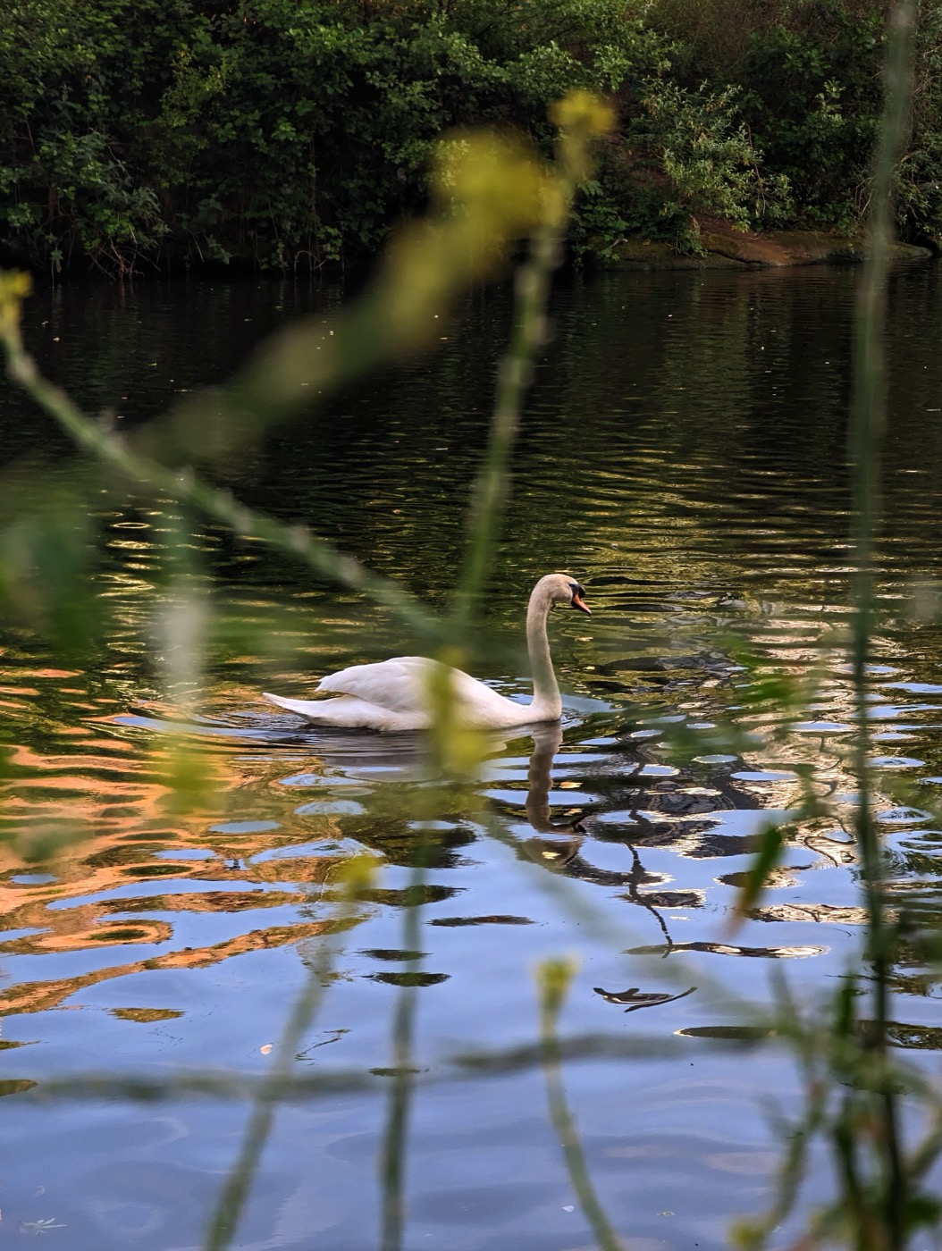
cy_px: 626
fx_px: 3764
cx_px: 471
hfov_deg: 14.3
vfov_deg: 18.9
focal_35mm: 104
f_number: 3.5
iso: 227
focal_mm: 19
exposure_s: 1/473
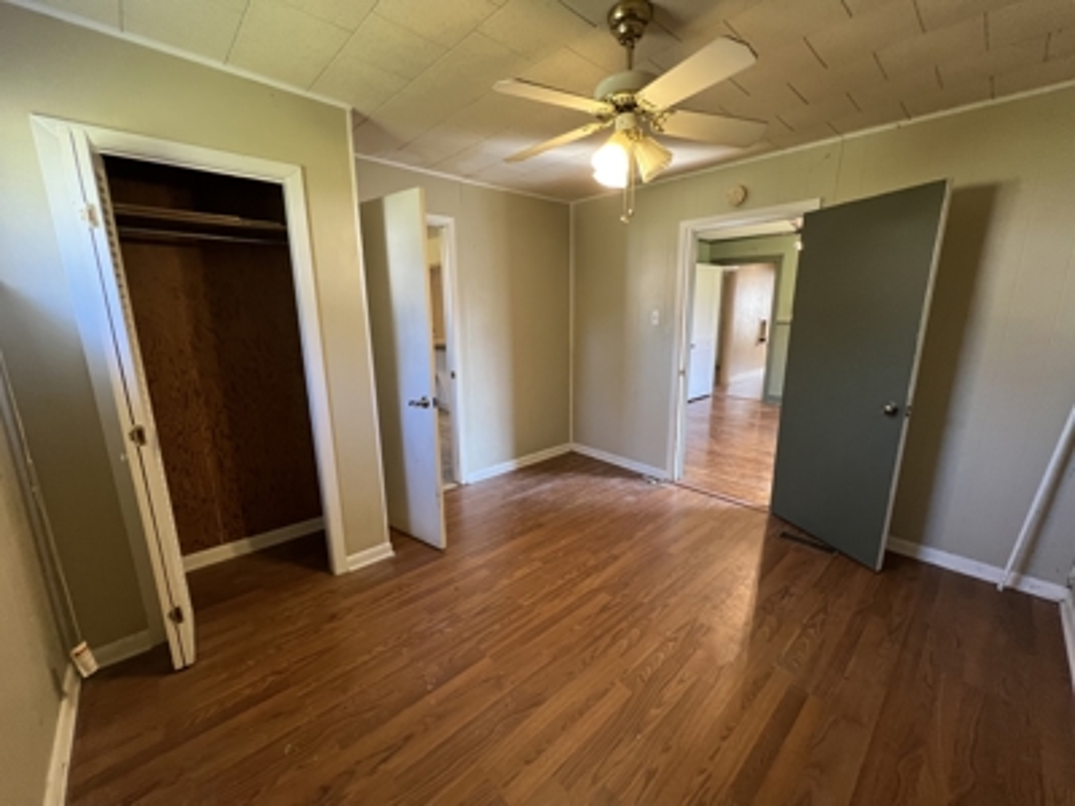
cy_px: 403
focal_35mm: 13
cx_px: 538
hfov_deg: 106.2
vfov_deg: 89.9
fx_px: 404
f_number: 1.8
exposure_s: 1/60
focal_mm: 1.57
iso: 250
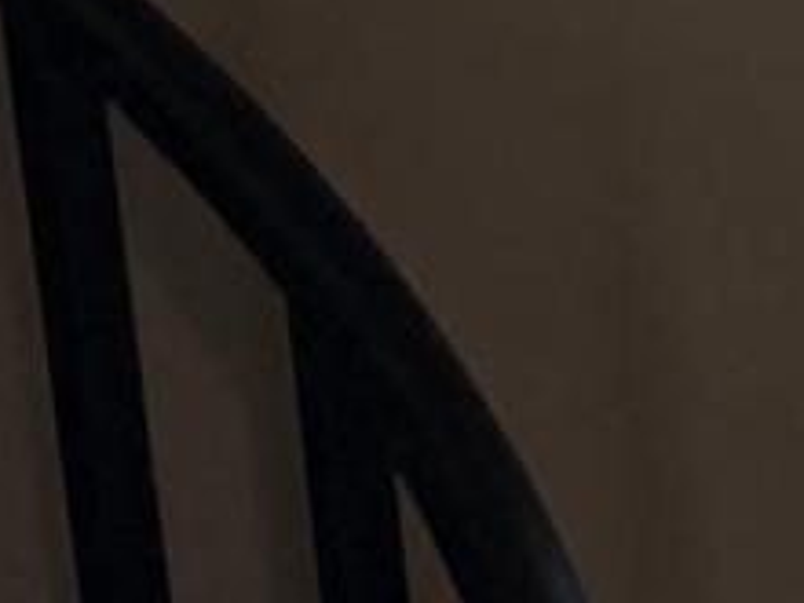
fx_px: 3647
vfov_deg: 9.3
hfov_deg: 9.3
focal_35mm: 157
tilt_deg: -9.6
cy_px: -227
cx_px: 2598
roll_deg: +0.0
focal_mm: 6.76
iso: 200
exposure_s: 1/151
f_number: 1.78
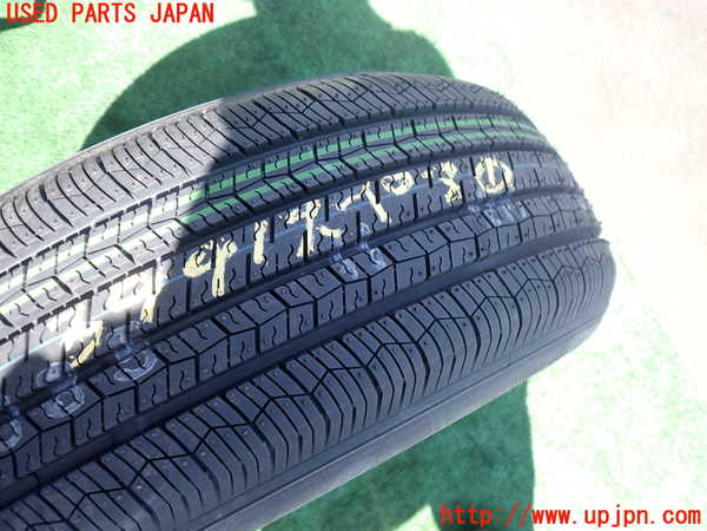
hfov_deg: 60.0
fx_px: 613
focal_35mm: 30
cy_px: 266
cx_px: 354
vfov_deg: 46.8
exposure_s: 1/200
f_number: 2.3
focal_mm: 5.4
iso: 100
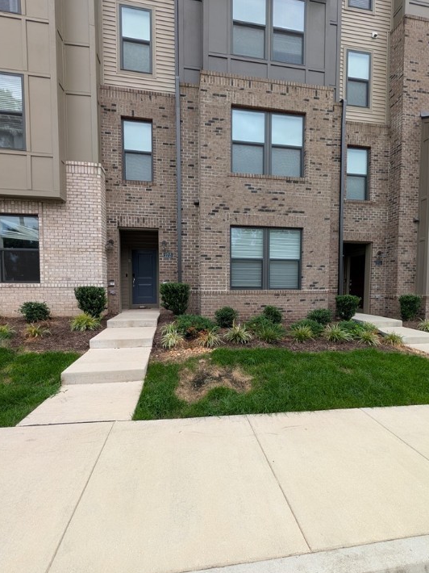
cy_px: 296
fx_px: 215
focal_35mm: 13
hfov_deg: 89.9
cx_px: 218
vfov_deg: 106.2
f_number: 1.7
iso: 53
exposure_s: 1/887
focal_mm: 2.02
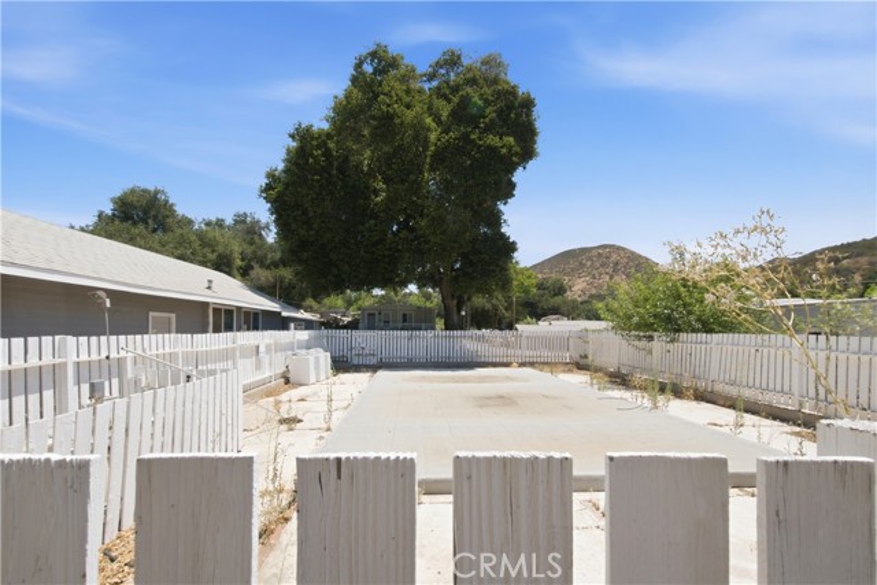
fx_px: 365
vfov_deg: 77.4
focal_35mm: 15
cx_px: 438
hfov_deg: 100.4
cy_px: 292
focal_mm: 10
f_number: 10
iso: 100
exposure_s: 1/250
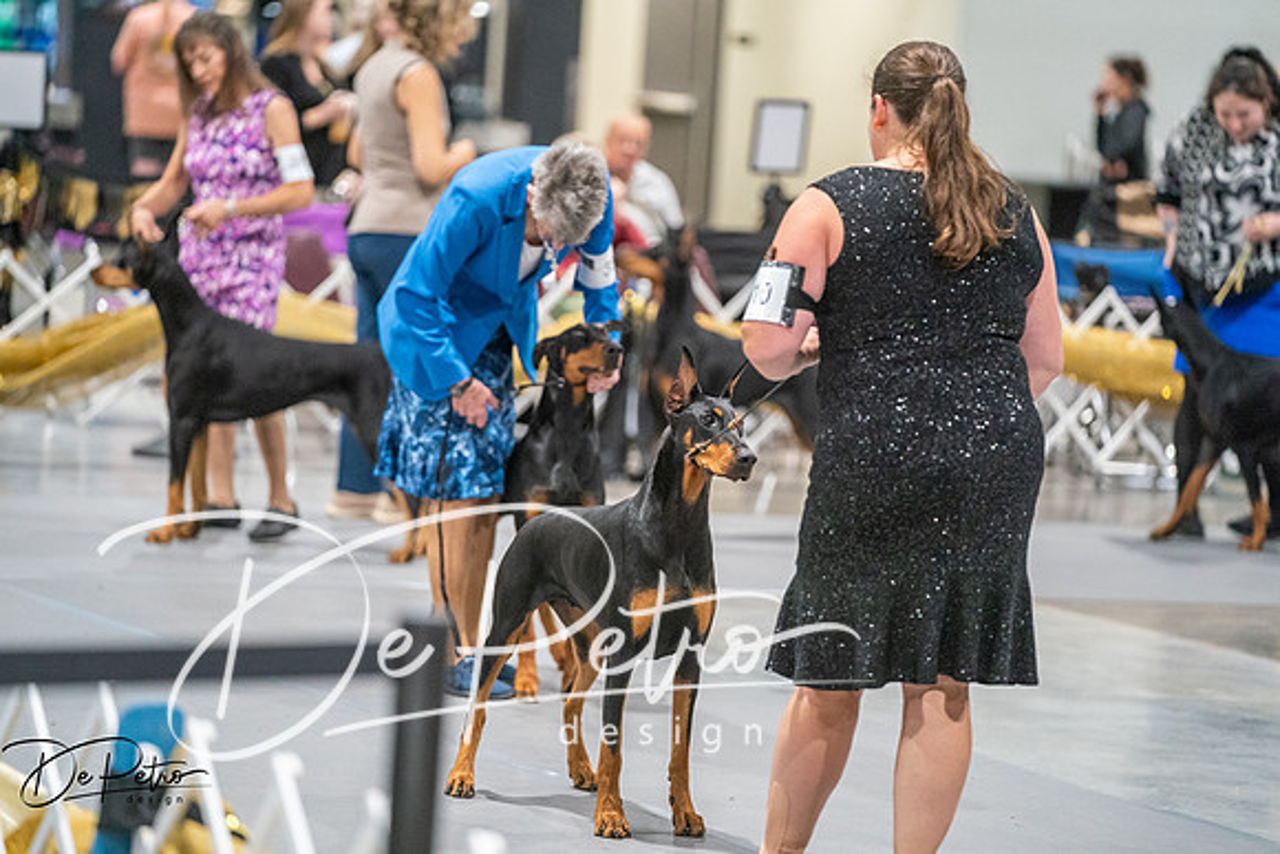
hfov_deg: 12.2
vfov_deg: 8.2
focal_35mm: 168
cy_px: 427
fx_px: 5974
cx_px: 640
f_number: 2.8
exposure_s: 1/250
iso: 6400
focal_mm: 168
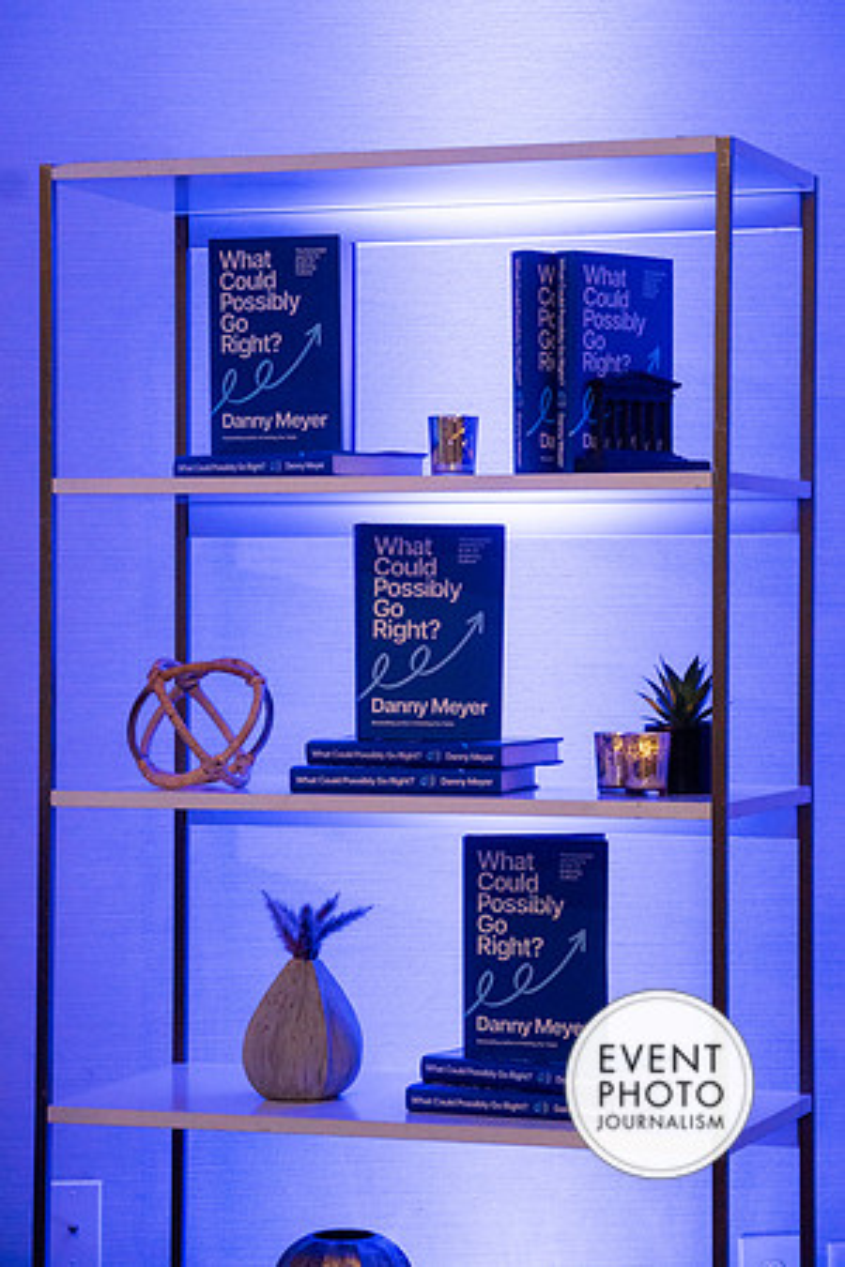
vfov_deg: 21.2
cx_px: 422
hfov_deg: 14.3
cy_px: 634
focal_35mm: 96
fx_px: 3380
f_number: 5.6
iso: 1250
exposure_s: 1/160
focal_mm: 64
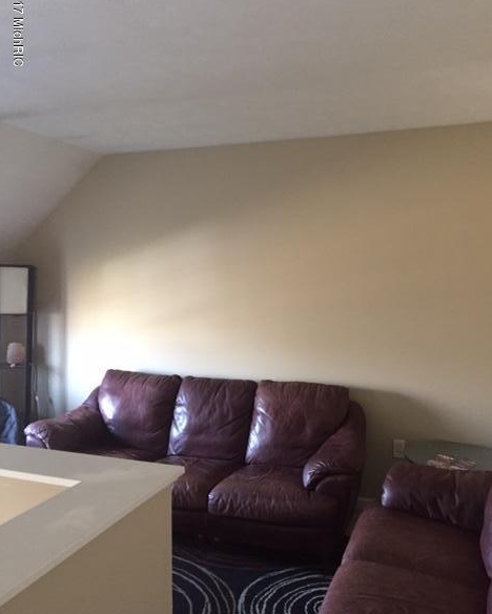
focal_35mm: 31
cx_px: 249
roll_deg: -1.0
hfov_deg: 47.2
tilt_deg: -3.0
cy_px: 307
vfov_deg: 57.1
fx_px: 564
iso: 250
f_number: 2.2
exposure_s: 1/17
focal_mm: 4.15
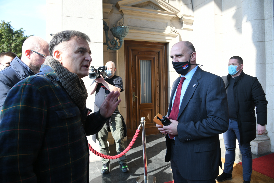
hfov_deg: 73.7
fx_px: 183
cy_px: 92
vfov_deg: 53.1
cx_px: 137
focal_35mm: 24
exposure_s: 1/160
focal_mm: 24
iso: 200
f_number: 6.3
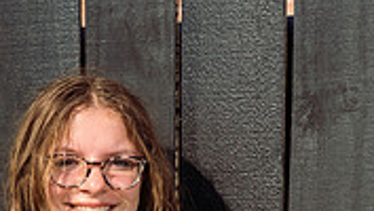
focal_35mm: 157
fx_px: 1559
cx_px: 123
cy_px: 464
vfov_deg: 7.4
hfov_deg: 13.7
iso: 50
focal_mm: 59
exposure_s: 1/250
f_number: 9
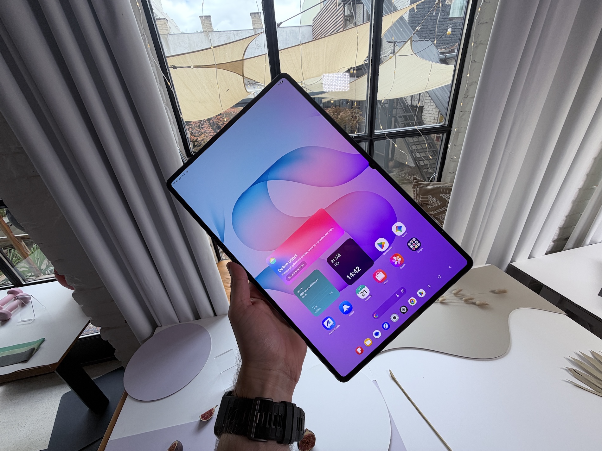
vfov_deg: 85.7
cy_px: 226
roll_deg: +5.7
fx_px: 243
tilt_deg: -28.9
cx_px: 301
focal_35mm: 14
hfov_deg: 102.1
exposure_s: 1/120
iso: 50
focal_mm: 2.22
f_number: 2.2
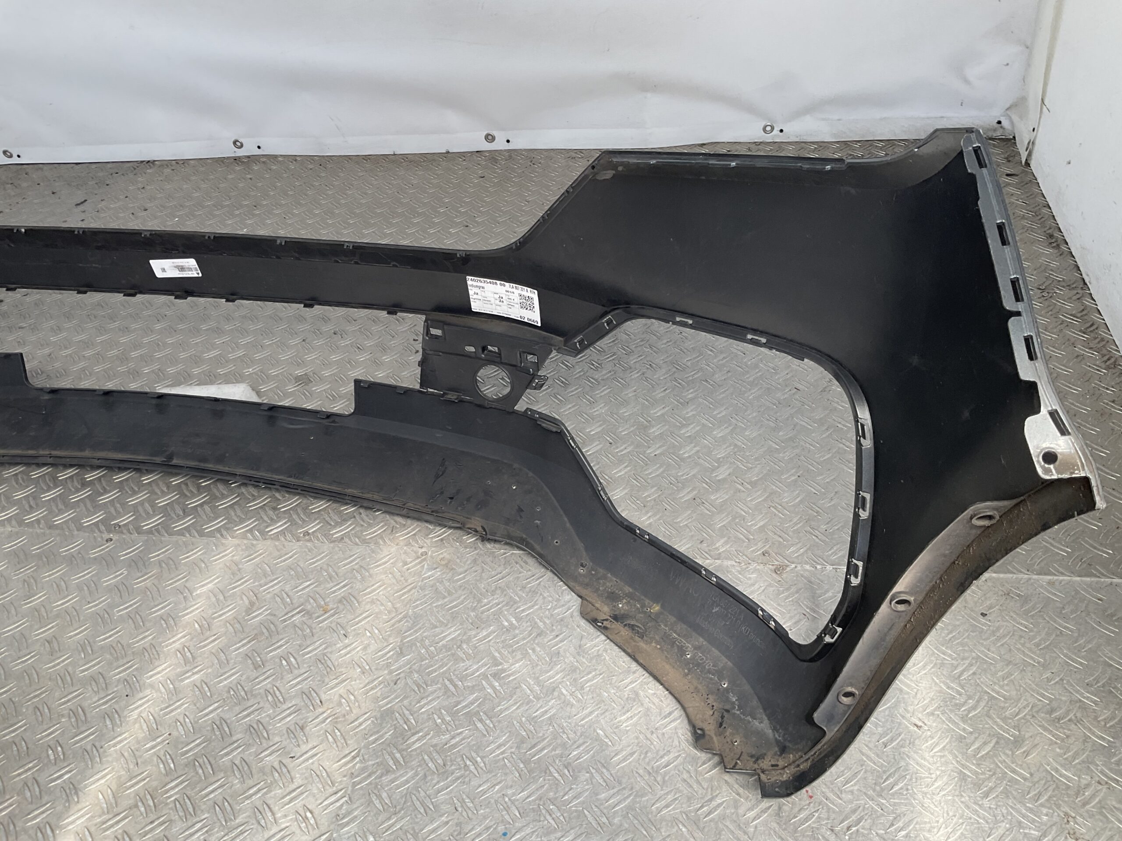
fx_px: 940
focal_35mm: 29
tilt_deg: -40.3
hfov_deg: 61.7
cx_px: 561
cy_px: 420
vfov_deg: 48.2
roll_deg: +6.5
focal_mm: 3
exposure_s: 1/300
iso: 16
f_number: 1.8
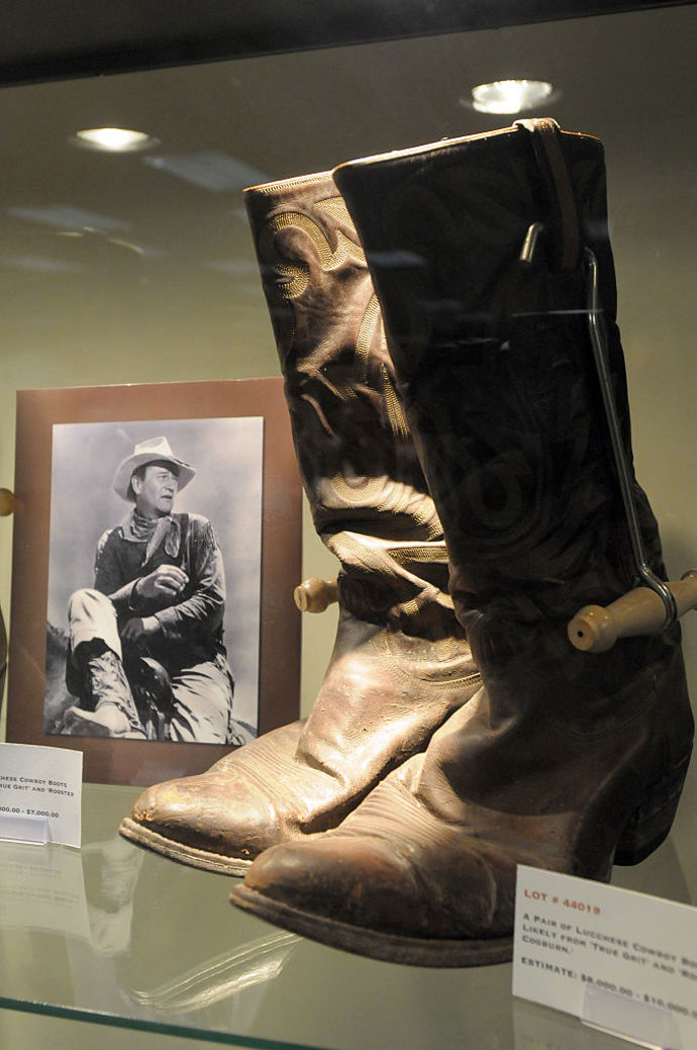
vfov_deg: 51.3
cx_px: 348
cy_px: 525
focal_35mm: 38
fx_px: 1092
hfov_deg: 35.4
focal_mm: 25
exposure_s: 1/60
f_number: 4
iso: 1600
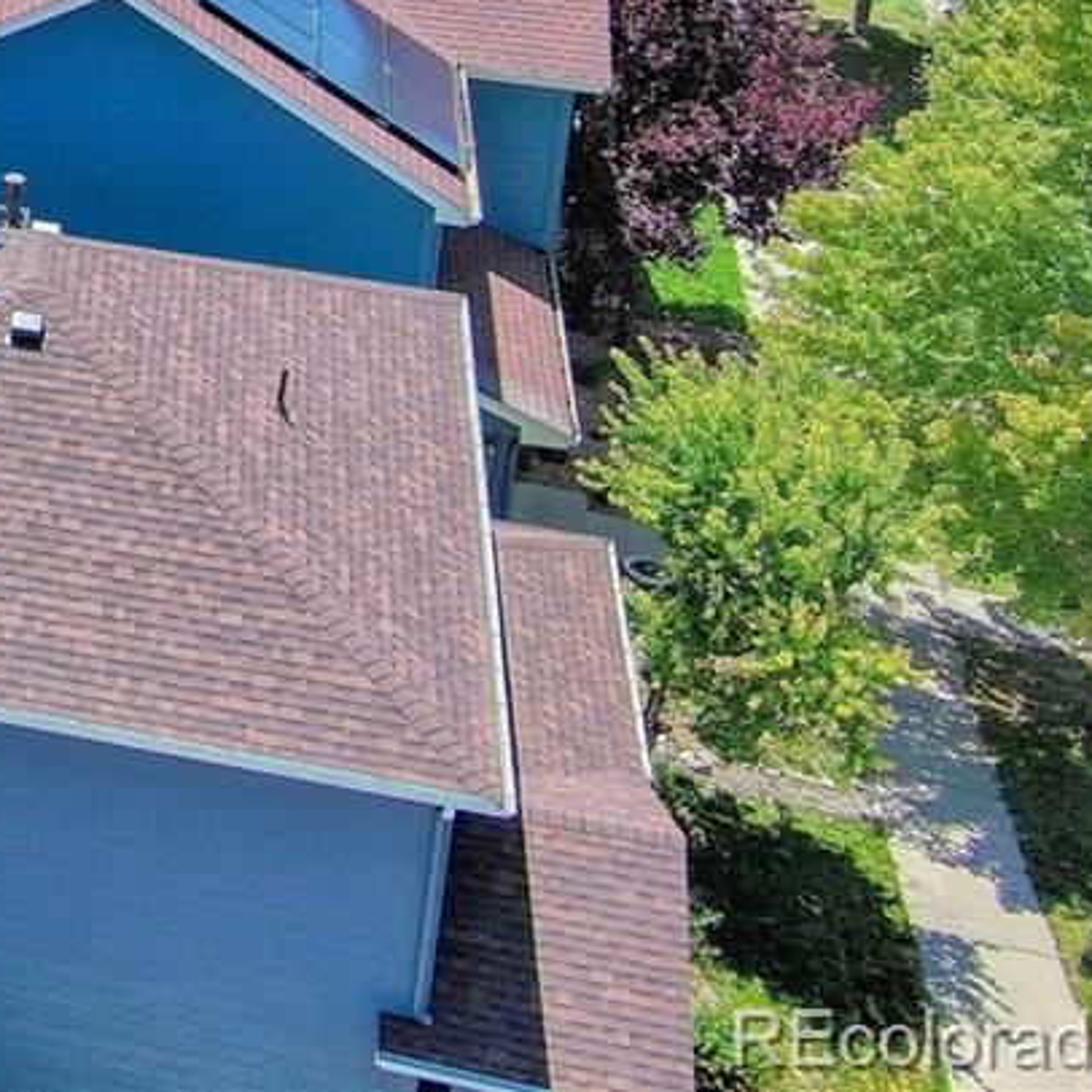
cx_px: -984
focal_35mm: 97
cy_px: -339
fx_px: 3462
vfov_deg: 16.9
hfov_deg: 15.1
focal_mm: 10.6
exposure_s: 1/1232
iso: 100
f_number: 2.8
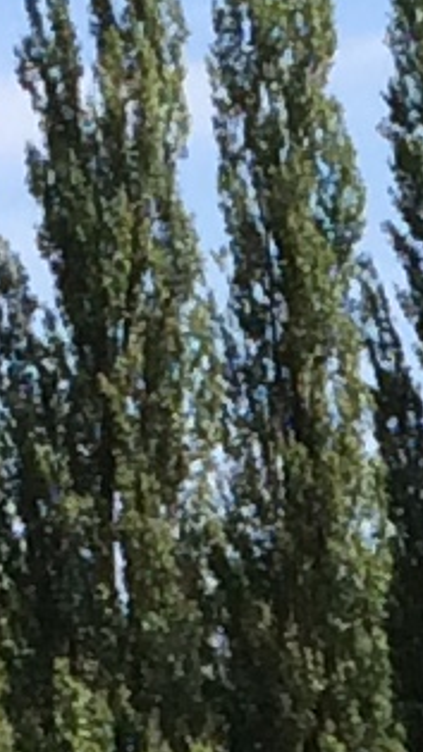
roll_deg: +0.1
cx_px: 1379
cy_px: 2356
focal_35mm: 327
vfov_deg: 6.0
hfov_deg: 3.6
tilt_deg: -10.8
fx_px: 6526
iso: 32
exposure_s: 1/1642
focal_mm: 4.15
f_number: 2.2
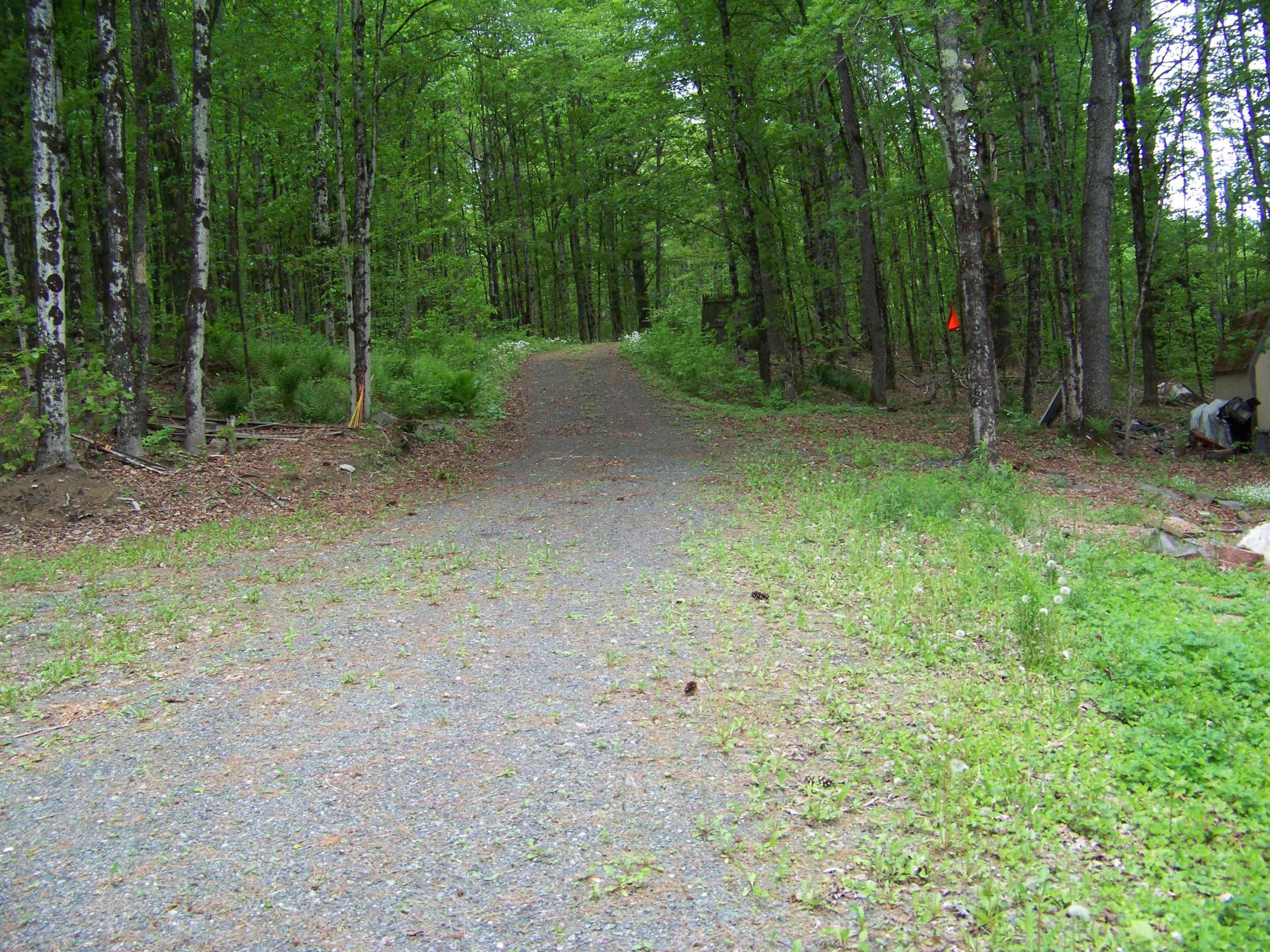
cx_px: 635
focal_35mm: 36
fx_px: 1321
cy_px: 476
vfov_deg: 39.7
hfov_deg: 51.4
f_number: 2.8
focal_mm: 5.85
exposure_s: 1/80
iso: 69
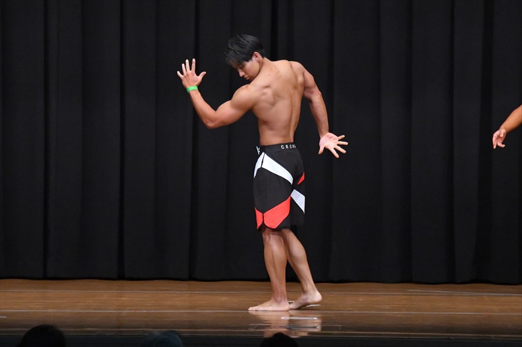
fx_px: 3261
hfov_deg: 9.2
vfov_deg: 6.1
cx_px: 261
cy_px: 174
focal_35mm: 225
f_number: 5.6
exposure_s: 1/400
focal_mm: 150
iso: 8000
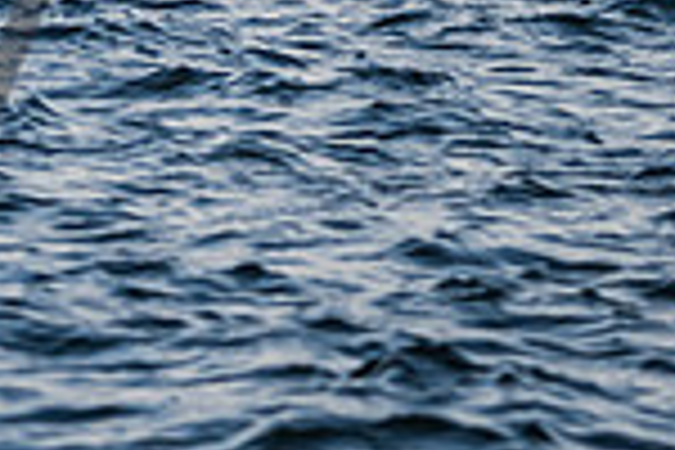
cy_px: -410
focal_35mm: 735
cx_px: -483
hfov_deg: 2.8
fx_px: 13780
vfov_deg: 1.9
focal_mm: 160
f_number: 5.6
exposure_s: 1/1600
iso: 400
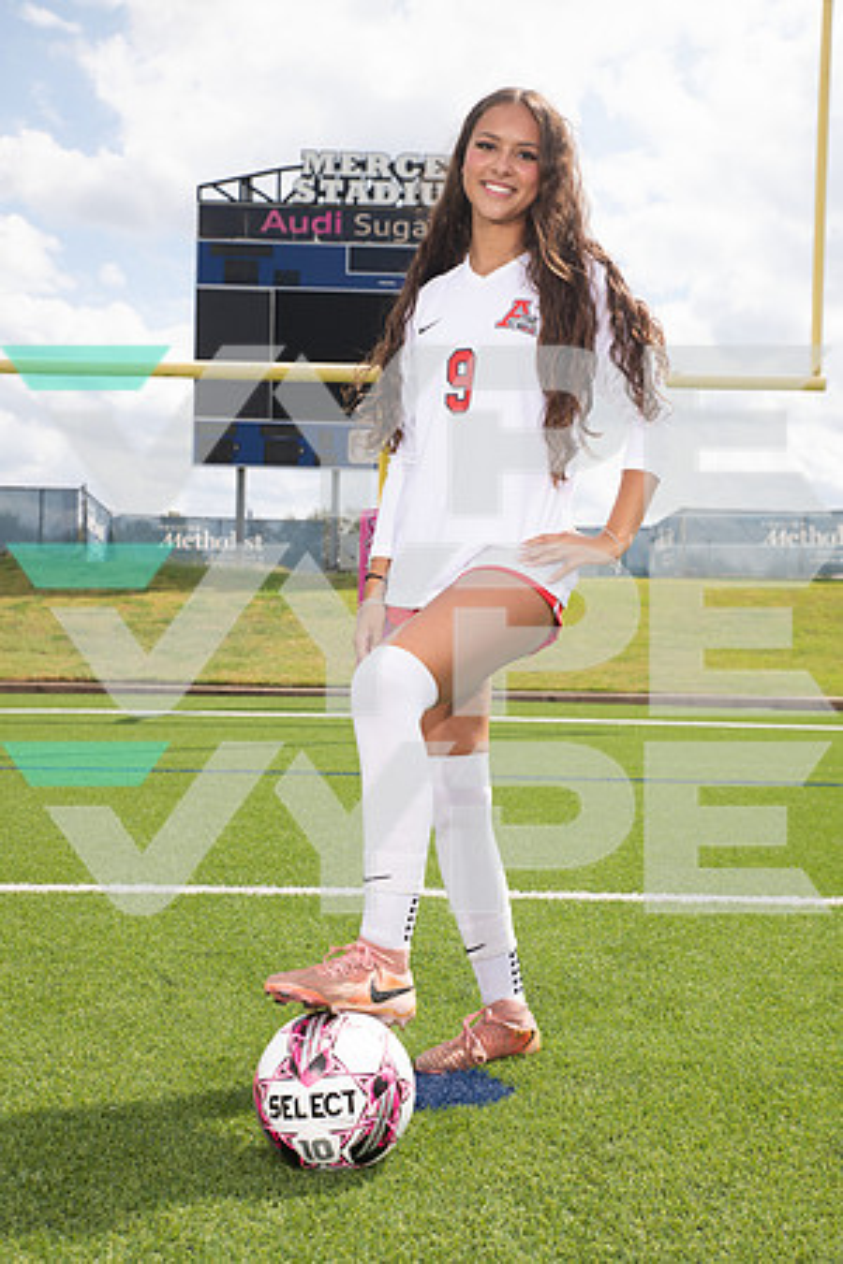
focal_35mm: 46
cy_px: 632
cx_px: 422
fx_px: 1616
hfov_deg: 29.2
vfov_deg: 42.7
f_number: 7.1
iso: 125
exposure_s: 1/400
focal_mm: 46
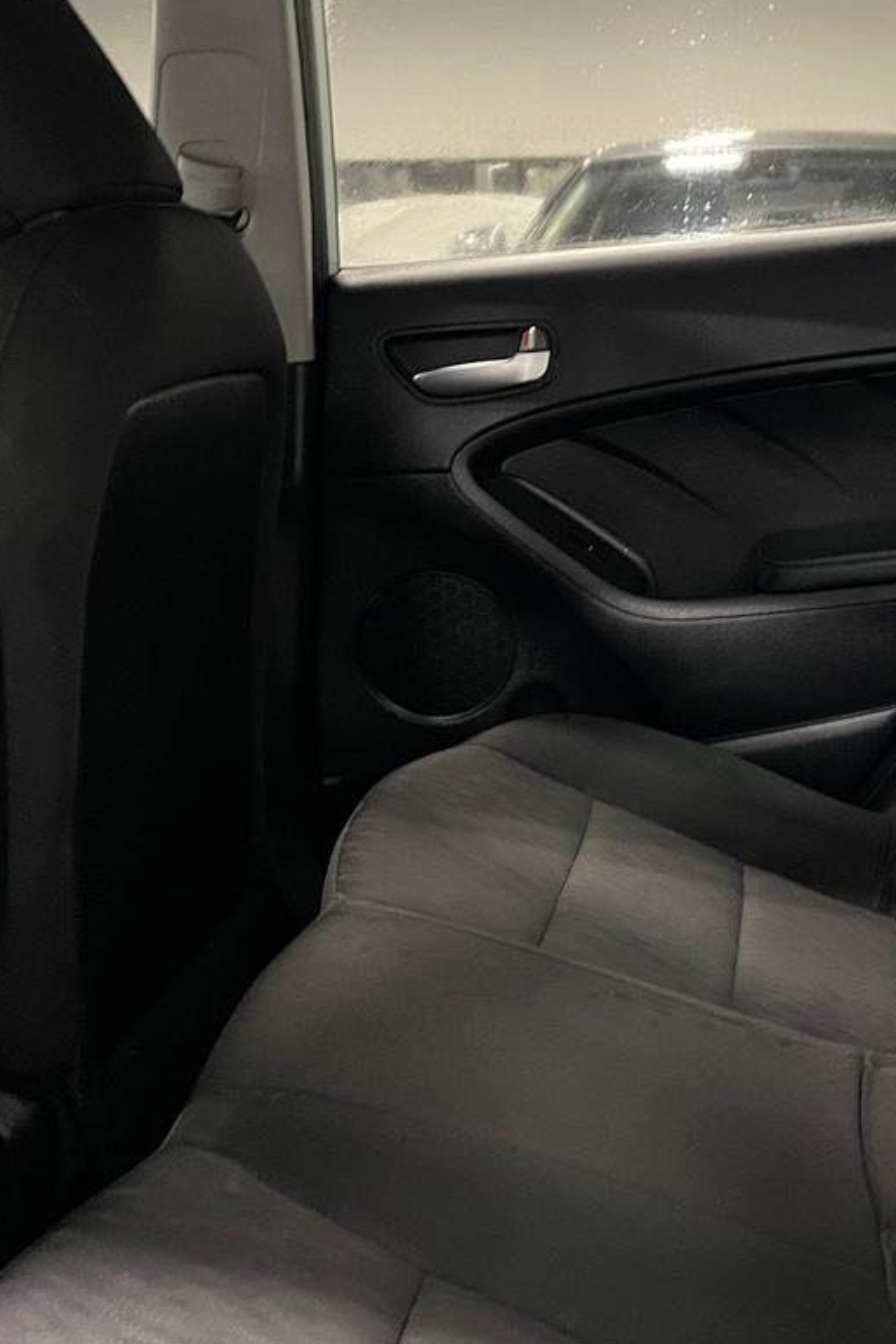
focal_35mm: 43
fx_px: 1605
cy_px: 545
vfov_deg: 45.2
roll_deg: +0.9
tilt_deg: -10.7
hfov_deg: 30.6
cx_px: 686
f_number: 1.6
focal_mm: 5.1
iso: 800
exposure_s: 1/30
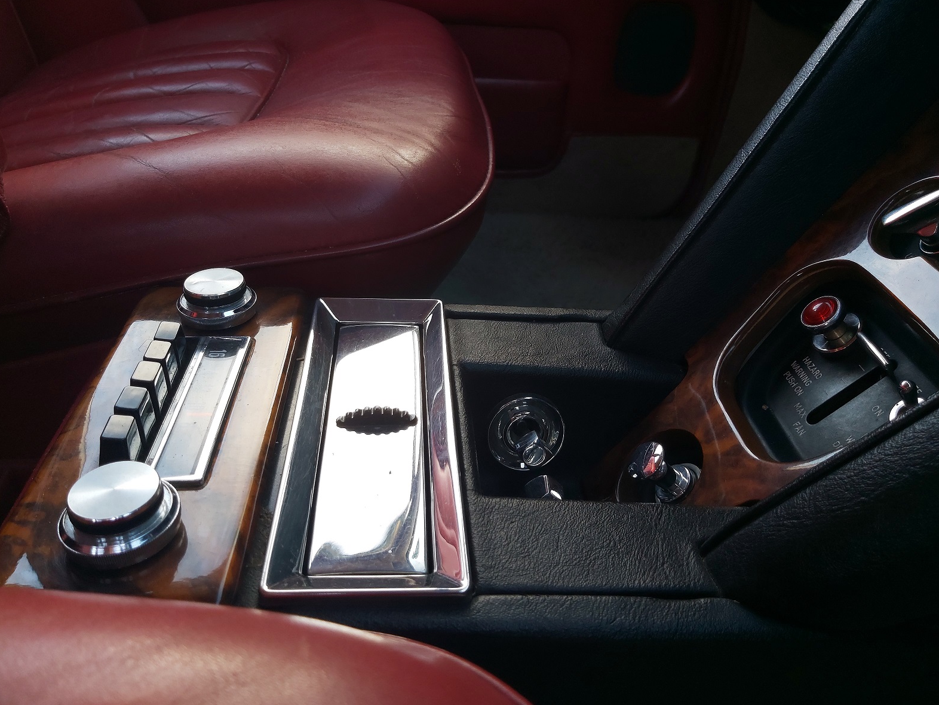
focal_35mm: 27
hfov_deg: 65.3
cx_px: 475
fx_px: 732
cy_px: 344
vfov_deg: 51.3
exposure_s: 1/60
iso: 100
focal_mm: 3.92
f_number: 1.7
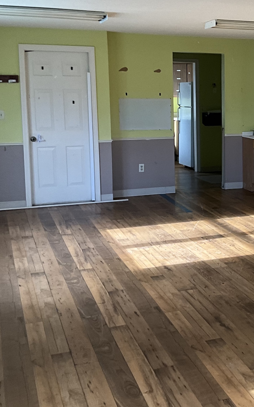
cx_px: 262
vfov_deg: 37.4
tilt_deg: -7.0
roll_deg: +0.4
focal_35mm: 54
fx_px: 598
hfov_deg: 22.9
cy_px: 168
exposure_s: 1/96
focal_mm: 3
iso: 64
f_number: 1.8
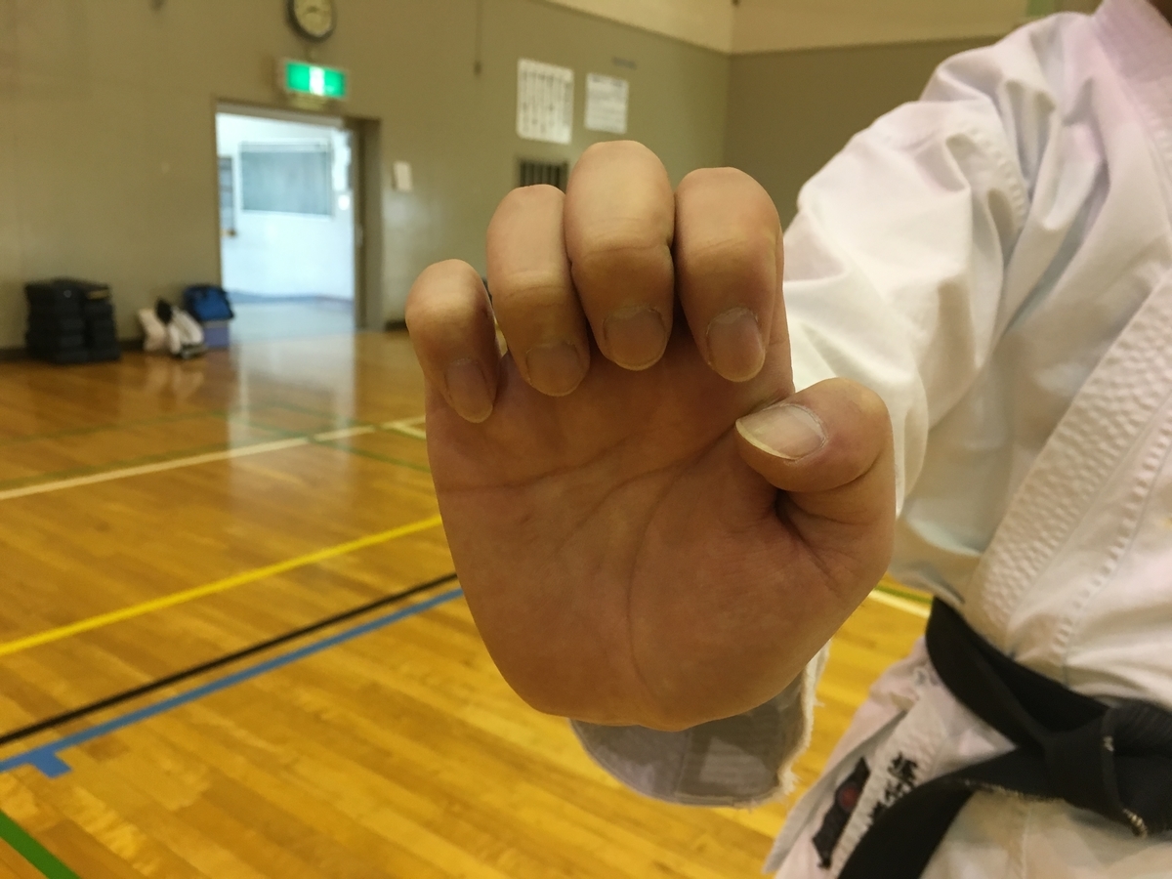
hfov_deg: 61.7
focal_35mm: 29
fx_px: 982
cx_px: 586
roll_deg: -2.2
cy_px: 440
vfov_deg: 48.2
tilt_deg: -11.2
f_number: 2.2
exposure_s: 1/33
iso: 125
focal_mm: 4.15
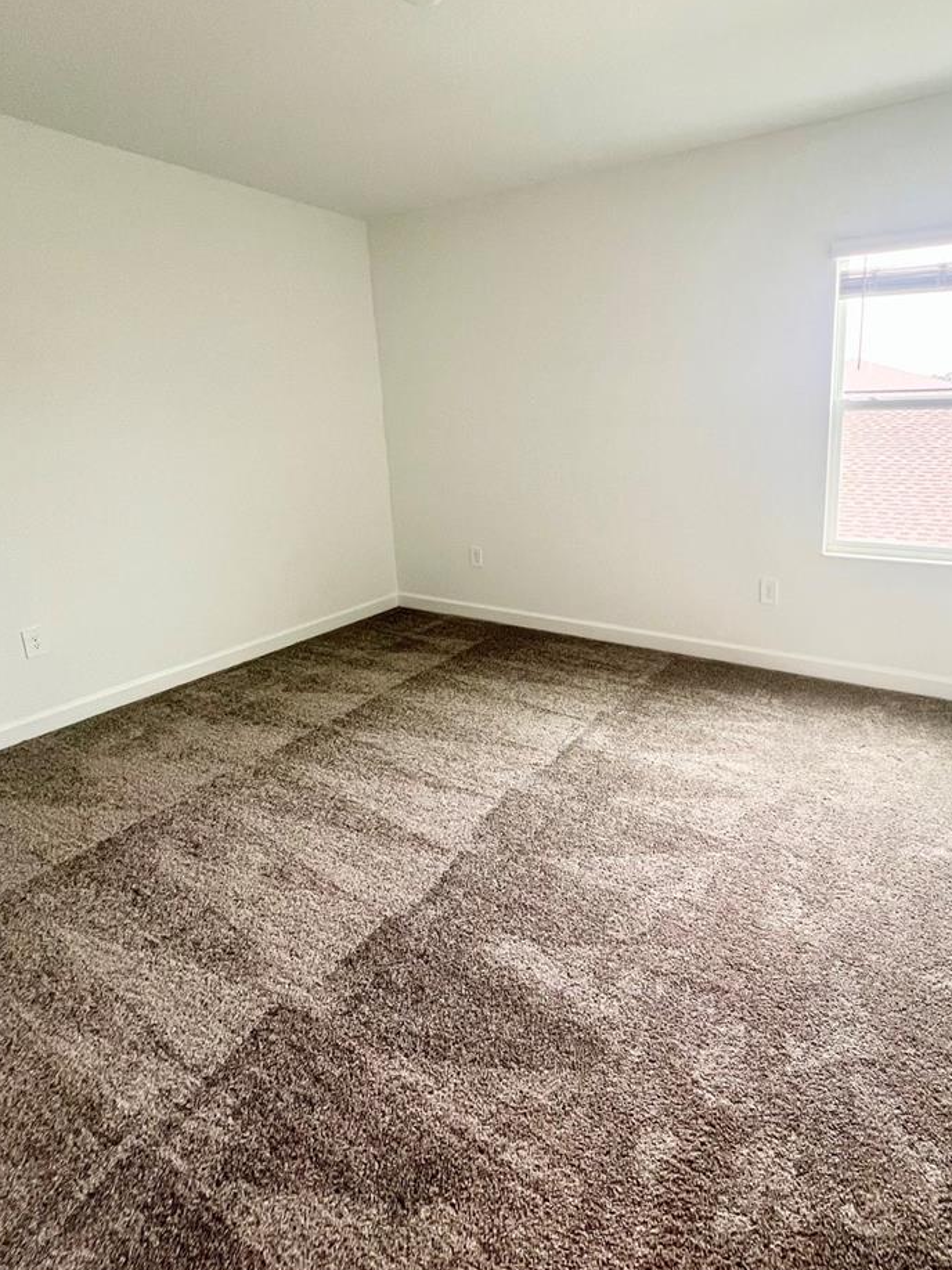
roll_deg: +1.0
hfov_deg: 73.6
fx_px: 624
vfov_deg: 90.5
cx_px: 587
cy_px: 549
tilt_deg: -10.7
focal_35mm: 17
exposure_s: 1/120
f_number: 1.8
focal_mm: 1.57
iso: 160
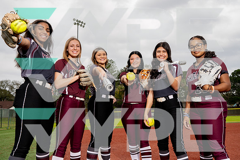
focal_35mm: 35
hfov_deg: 54.4
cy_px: 80
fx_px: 233
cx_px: 120
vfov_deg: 37.9
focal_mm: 35
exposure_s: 1/250
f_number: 7.1
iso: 100
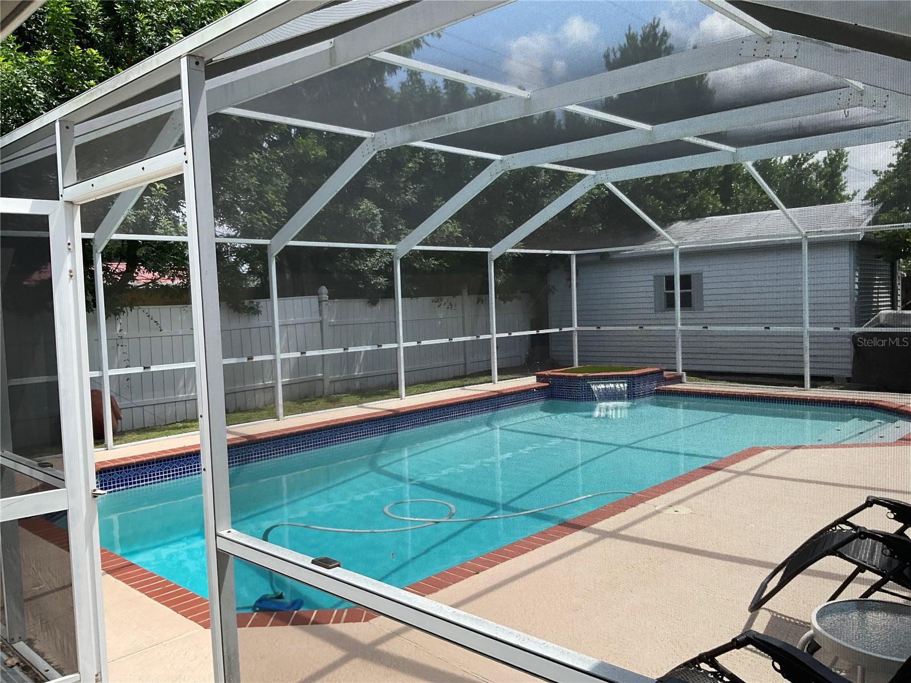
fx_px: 763
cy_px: 342
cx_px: 456
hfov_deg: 61.7
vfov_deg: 48.2
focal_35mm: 29
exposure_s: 1/829
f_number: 1.8
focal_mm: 3
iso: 16
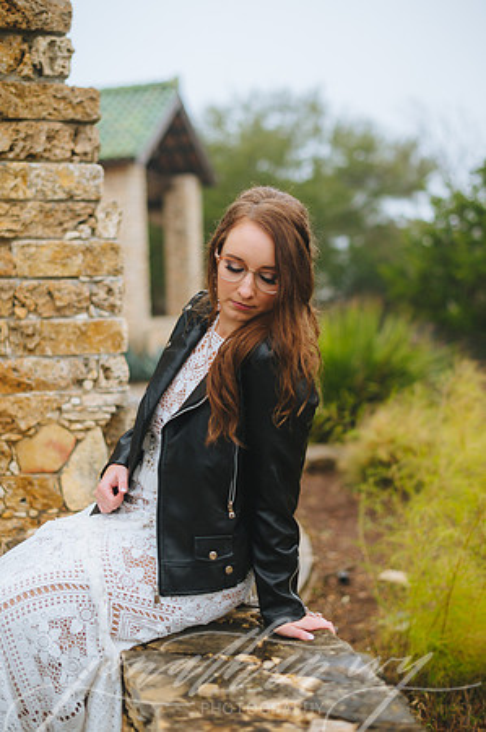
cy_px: 366
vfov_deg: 39.6
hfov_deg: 26.9
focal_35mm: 50
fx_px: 1015
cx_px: 243
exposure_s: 1/100
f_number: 2
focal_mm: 50
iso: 500
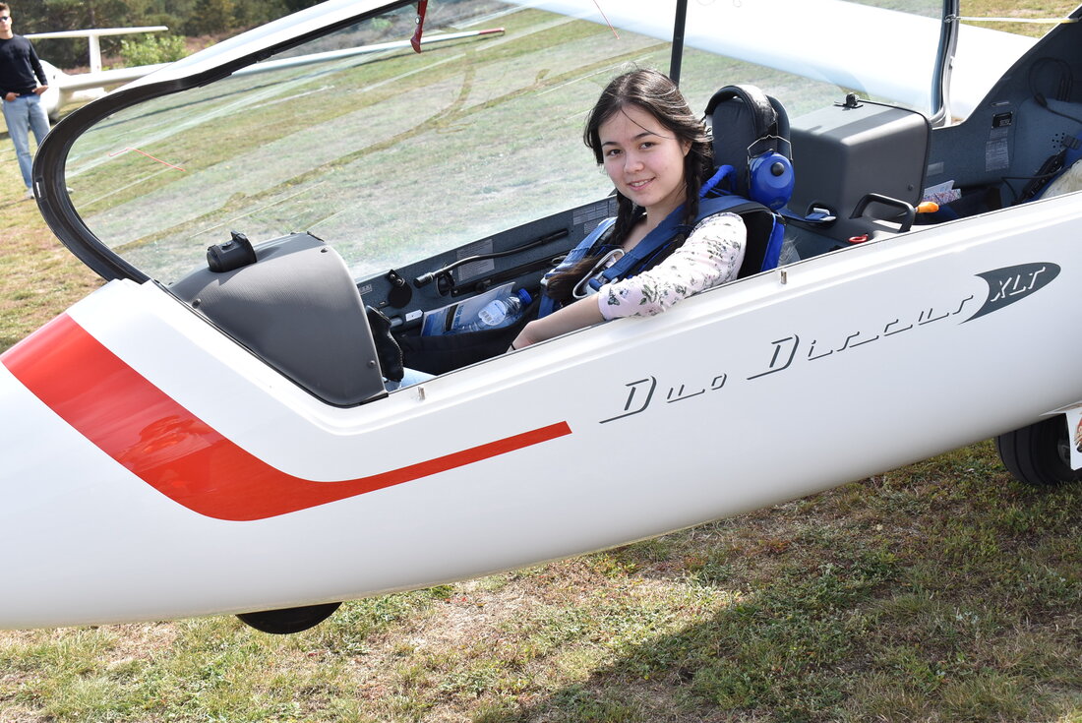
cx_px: 541
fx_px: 1444
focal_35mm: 48
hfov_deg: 41.1
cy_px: 362
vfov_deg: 28.1
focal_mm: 32
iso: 200
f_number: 7.1
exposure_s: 1/250
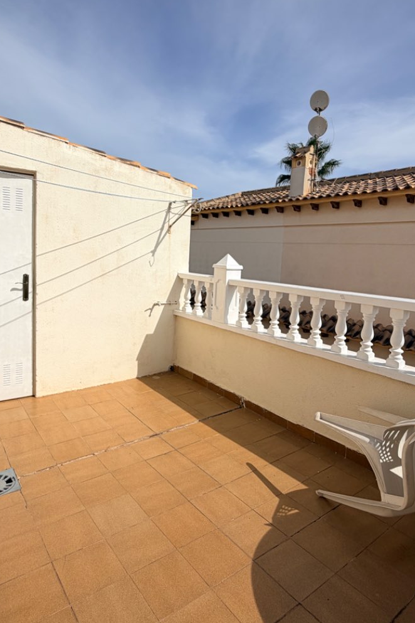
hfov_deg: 57.1
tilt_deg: -4.4
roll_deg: -1.0
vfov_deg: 78.4
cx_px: 190
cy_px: 285
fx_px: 380
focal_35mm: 22
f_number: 2.2
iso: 20
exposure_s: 1/1399
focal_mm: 2.22
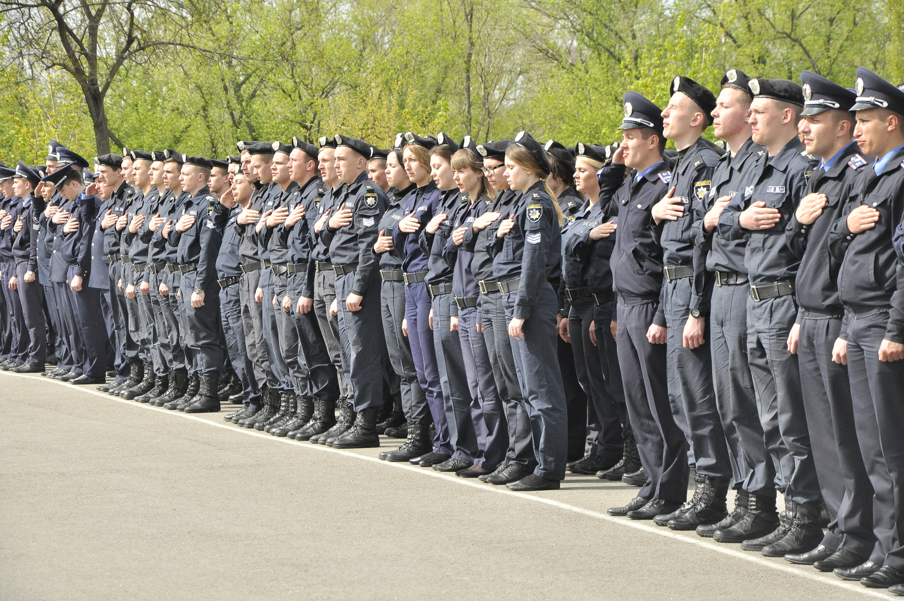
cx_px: 452
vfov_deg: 8.7
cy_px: 300
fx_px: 3950
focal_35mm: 158
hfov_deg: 13.1
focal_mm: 105
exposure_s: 1/1250
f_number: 9
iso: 800
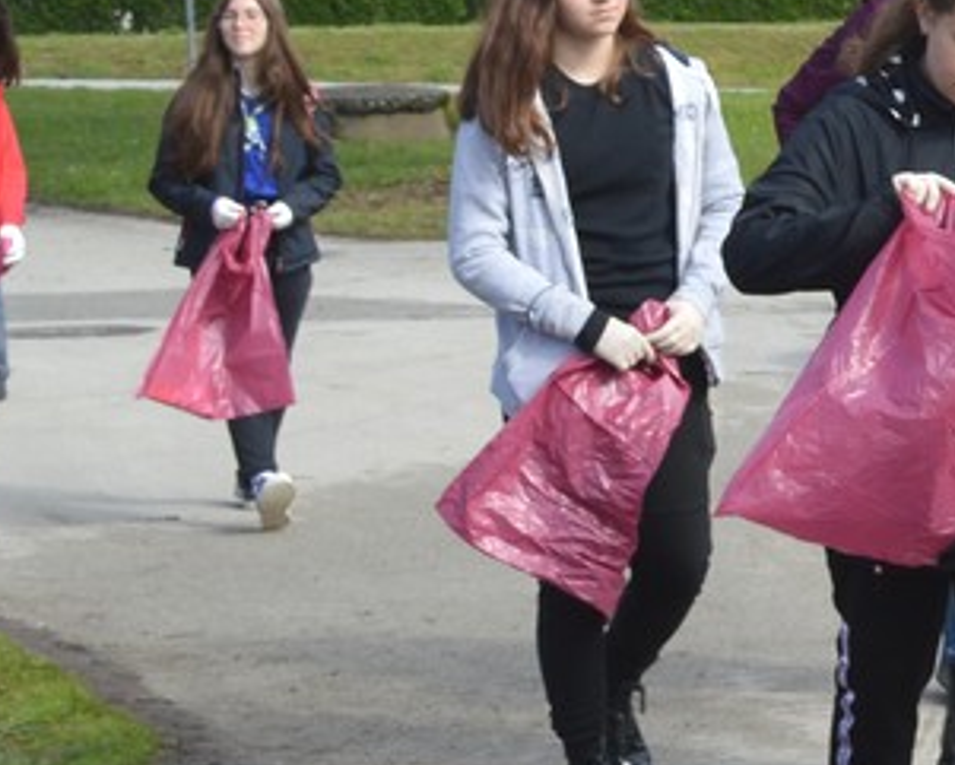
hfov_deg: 10.5
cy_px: 559
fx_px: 4722
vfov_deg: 9.2
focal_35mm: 167
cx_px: 1977
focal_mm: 22
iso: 100
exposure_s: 1/200
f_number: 7.1
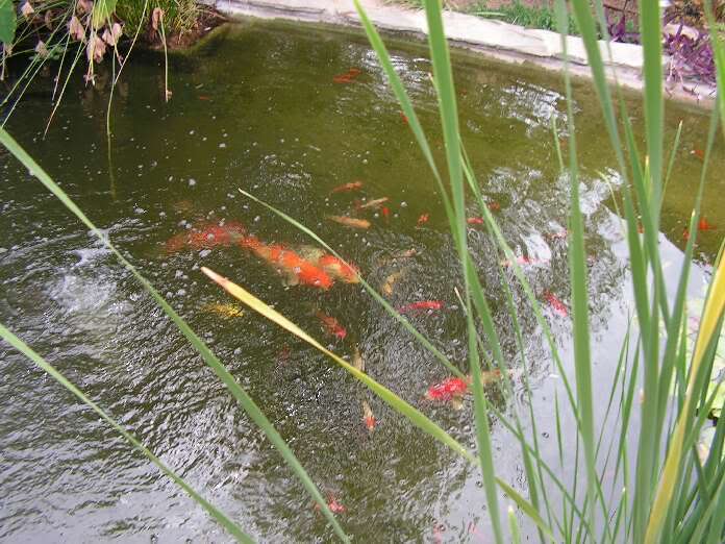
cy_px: 272
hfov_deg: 51.4
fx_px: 754
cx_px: 362
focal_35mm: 36
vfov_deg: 39.7
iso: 64
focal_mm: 6
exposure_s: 1/160
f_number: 3.2
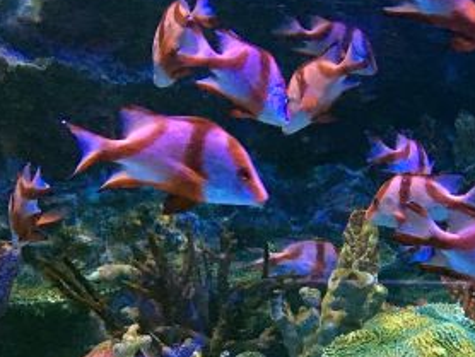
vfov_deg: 19.9
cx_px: 478
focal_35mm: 73
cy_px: 313
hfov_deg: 25.3
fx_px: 1003
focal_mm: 4.15
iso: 400
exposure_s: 1/17
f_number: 2.2
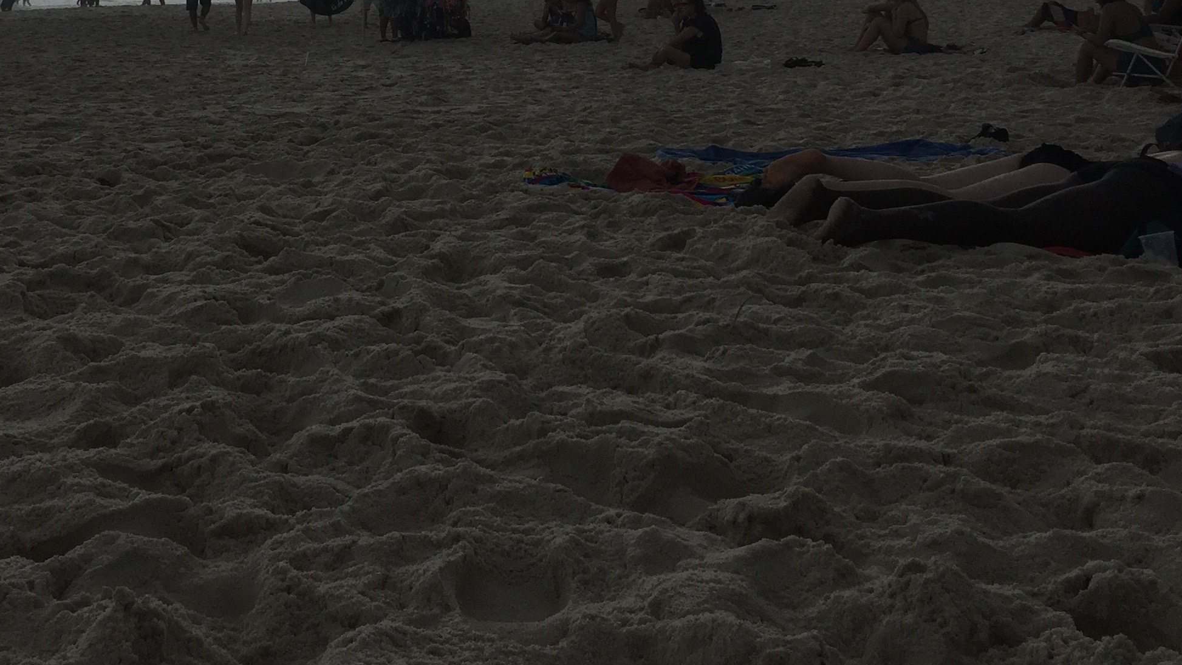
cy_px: -57
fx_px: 1661
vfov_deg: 21.5
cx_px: 423
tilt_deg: +1.6
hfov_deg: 38.8
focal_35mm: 53
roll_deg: -2.0
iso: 32
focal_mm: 4.15
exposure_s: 1/2825
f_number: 2.2
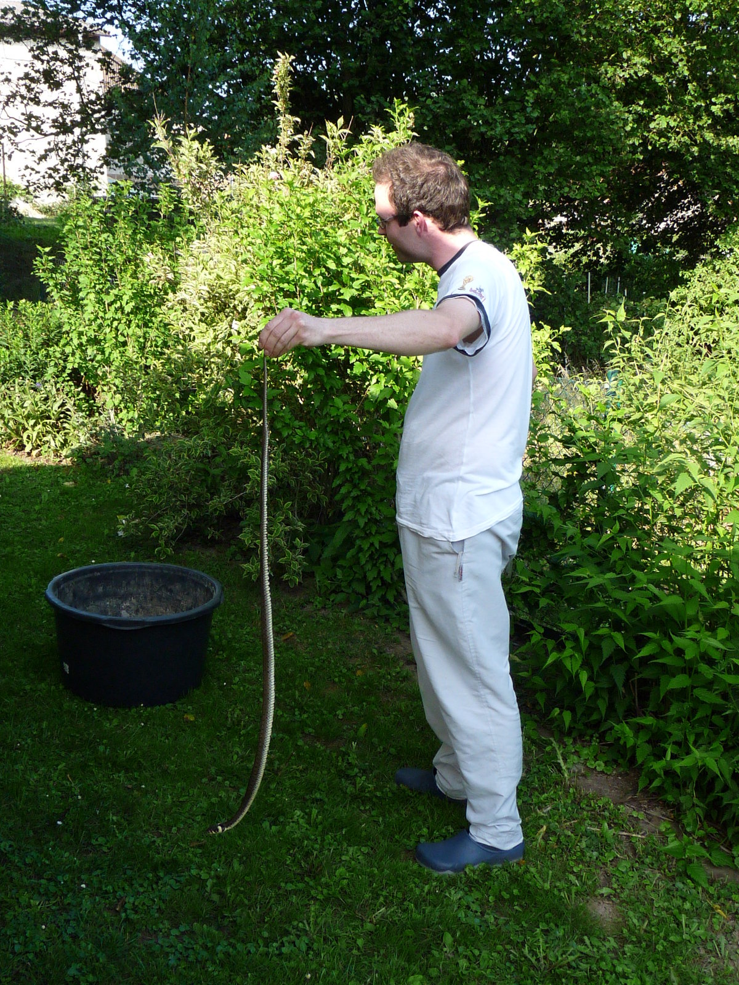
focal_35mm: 39
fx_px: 1110
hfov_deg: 36.8
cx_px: 370
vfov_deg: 47.9
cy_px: 492
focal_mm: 4.8
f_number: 2.8
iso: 160
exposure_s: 1/500
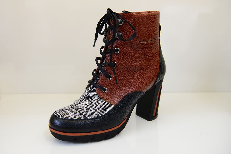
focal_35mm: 38
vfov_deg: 35.1
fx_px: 244
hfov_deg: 50.7
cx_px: 116
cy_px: 77
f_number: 5.6
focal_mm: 38
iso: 640
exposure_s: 1/250
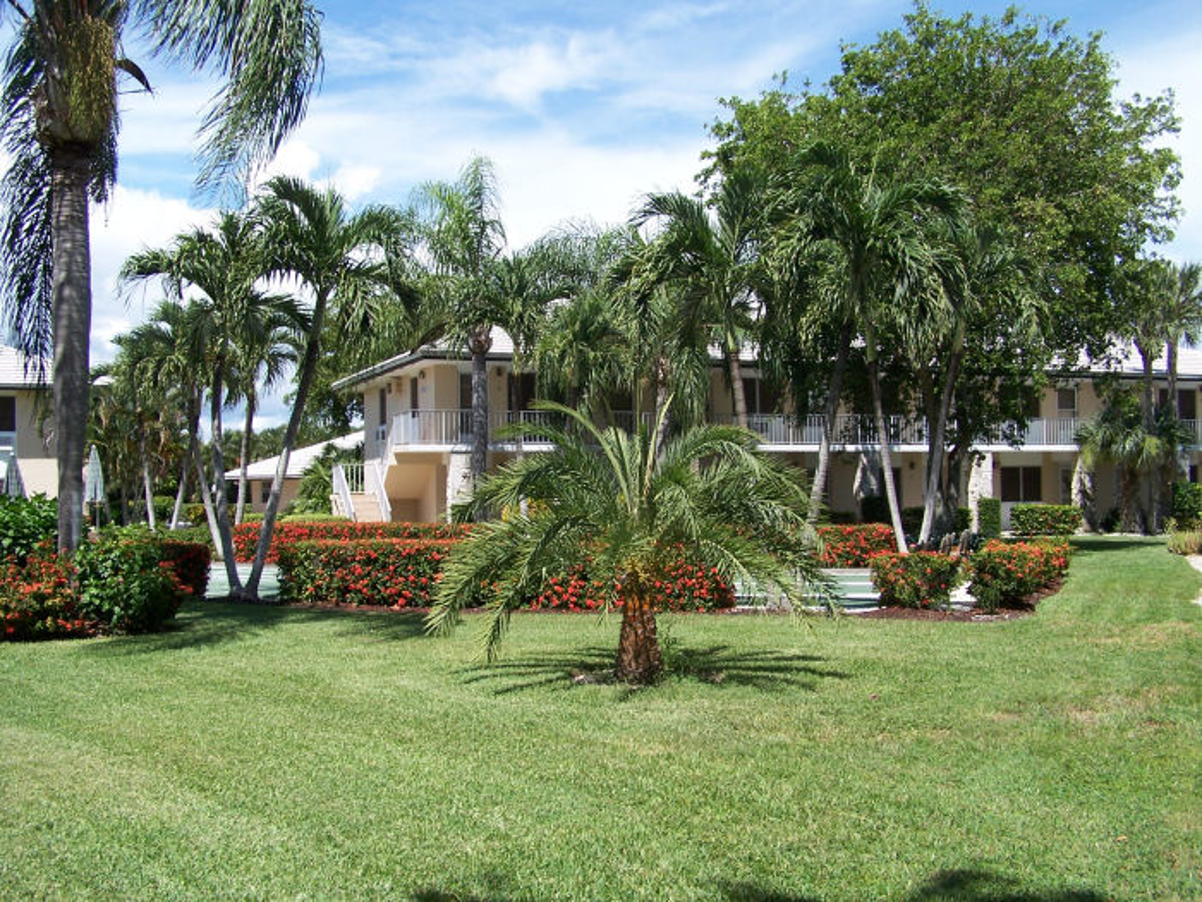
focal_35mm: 38
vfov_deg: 37.7
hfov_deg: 49.0
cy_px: 451
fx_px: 1320
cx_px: 601
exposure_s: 1/640
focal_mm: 6.3
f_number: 4
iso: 80
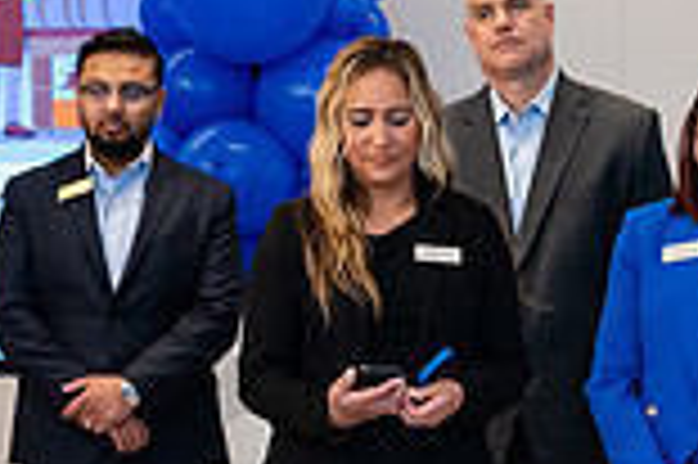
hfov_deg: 11.8
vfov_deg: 7.9
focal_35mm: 174
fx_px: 3370
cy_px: 311
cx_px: 527
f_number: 3.5
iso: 640
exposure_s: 1/200
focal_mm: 46
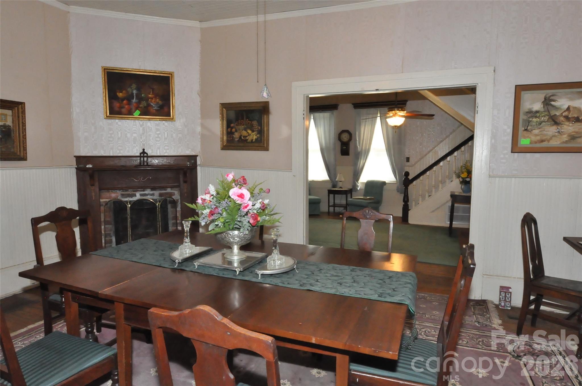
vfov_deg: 59.4
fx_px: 339
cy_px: 193
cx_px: 291
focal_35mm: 21
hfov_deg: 81.3
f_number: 8
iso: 3200
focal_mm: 14
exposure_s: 1/60
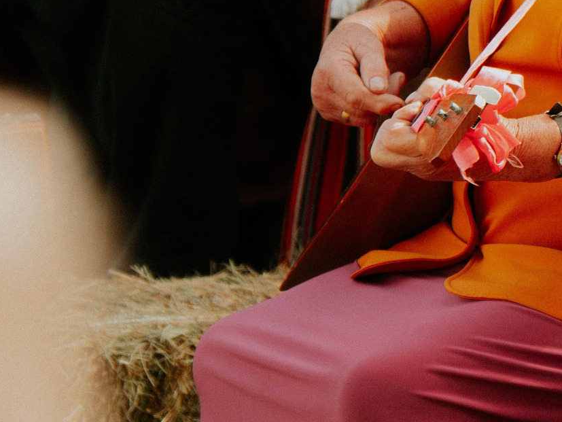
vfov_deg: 4.4
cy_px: -124
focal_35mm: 338
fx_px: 5490
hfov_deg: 5.8
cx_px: 840
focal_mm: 70
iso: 100
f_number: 3.5
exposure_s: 1/400
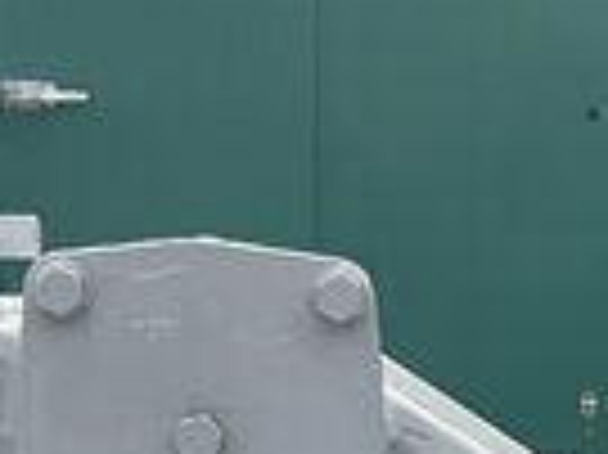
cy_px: 1259
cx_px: 504
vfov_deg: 7.7
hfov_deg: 11.5
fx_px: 3018
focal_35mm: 172
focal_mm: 3
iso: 16
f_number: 1.8
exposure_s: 1/1912
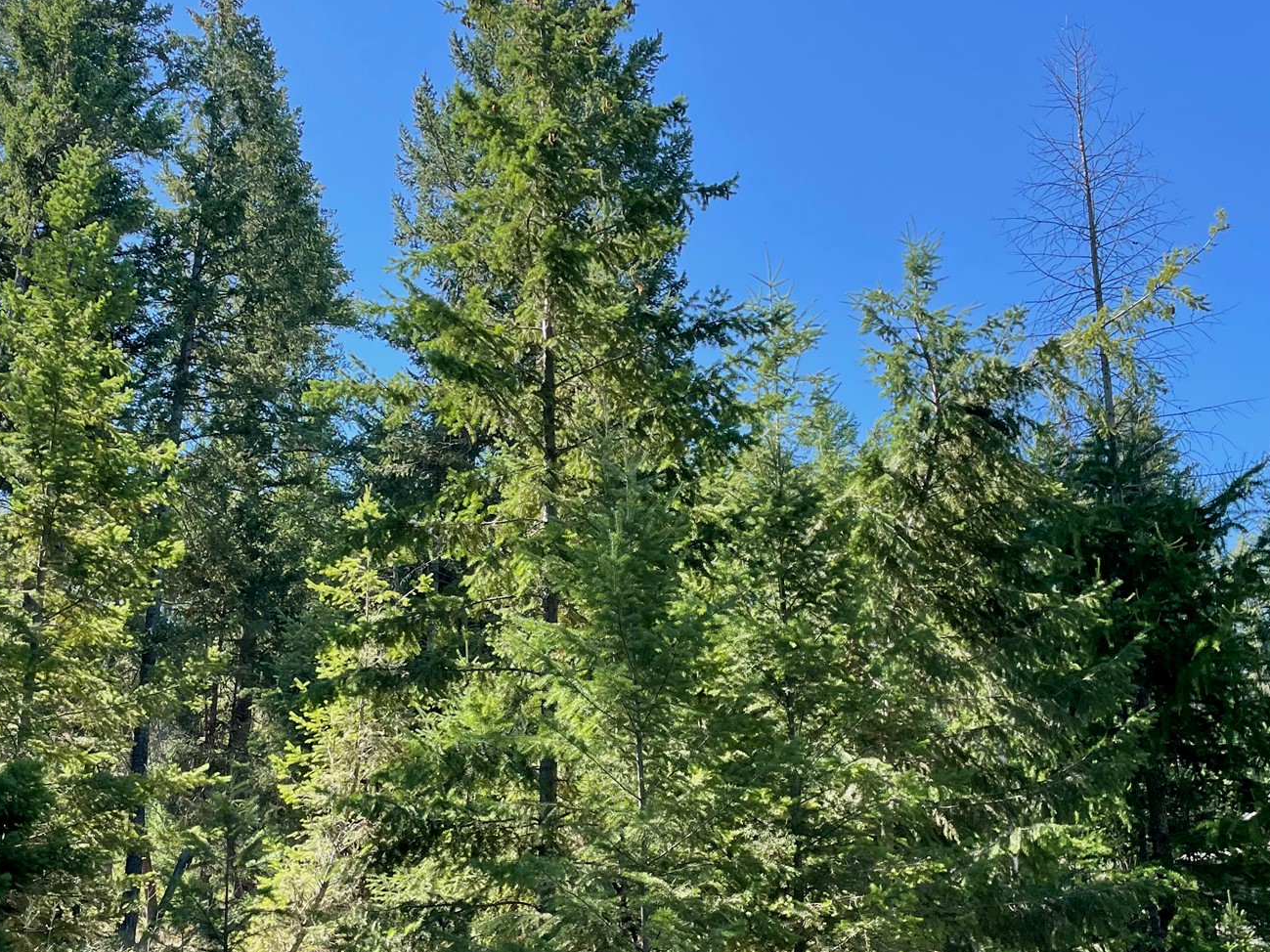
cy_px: 591
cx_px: 518
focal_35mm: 41
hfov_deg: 45.6
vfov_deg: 35.0
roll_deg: +1.6
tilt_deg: +15.5
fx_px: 1504
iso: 32
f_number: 1.6
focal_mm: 4.2
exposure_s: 1/955
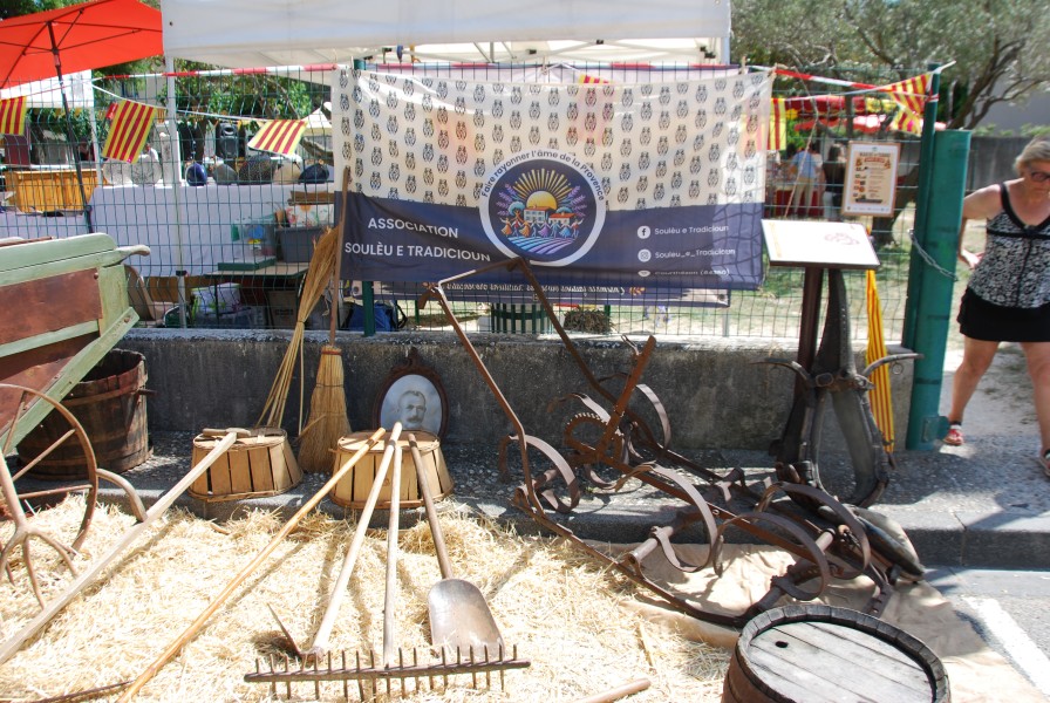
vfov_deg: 48.1
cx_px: 525
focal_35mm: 27
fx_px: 789
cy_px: 352
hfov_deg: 67.3
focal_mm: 18
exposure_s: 1/160
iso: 100
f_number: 6.3
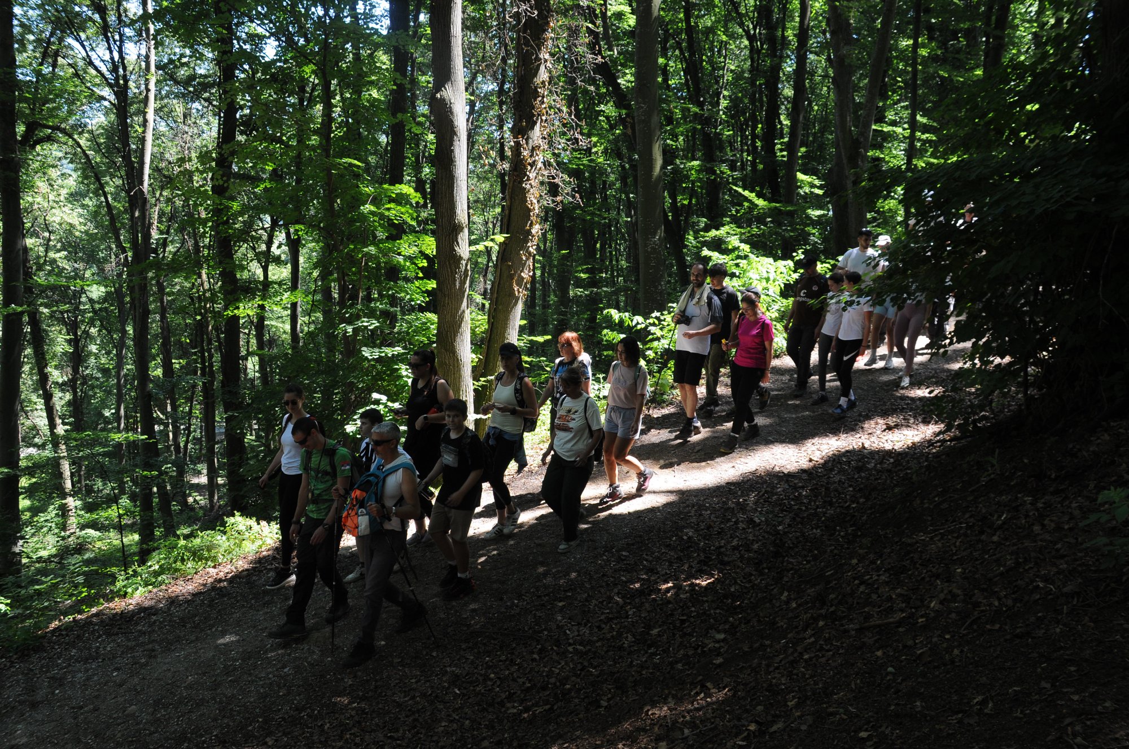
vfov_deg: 39.9
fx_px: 1034
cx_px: 564
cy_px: 374
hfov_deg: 57.3
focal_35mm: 33
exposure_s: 1/125
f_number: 5.6
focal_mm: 22
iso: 400
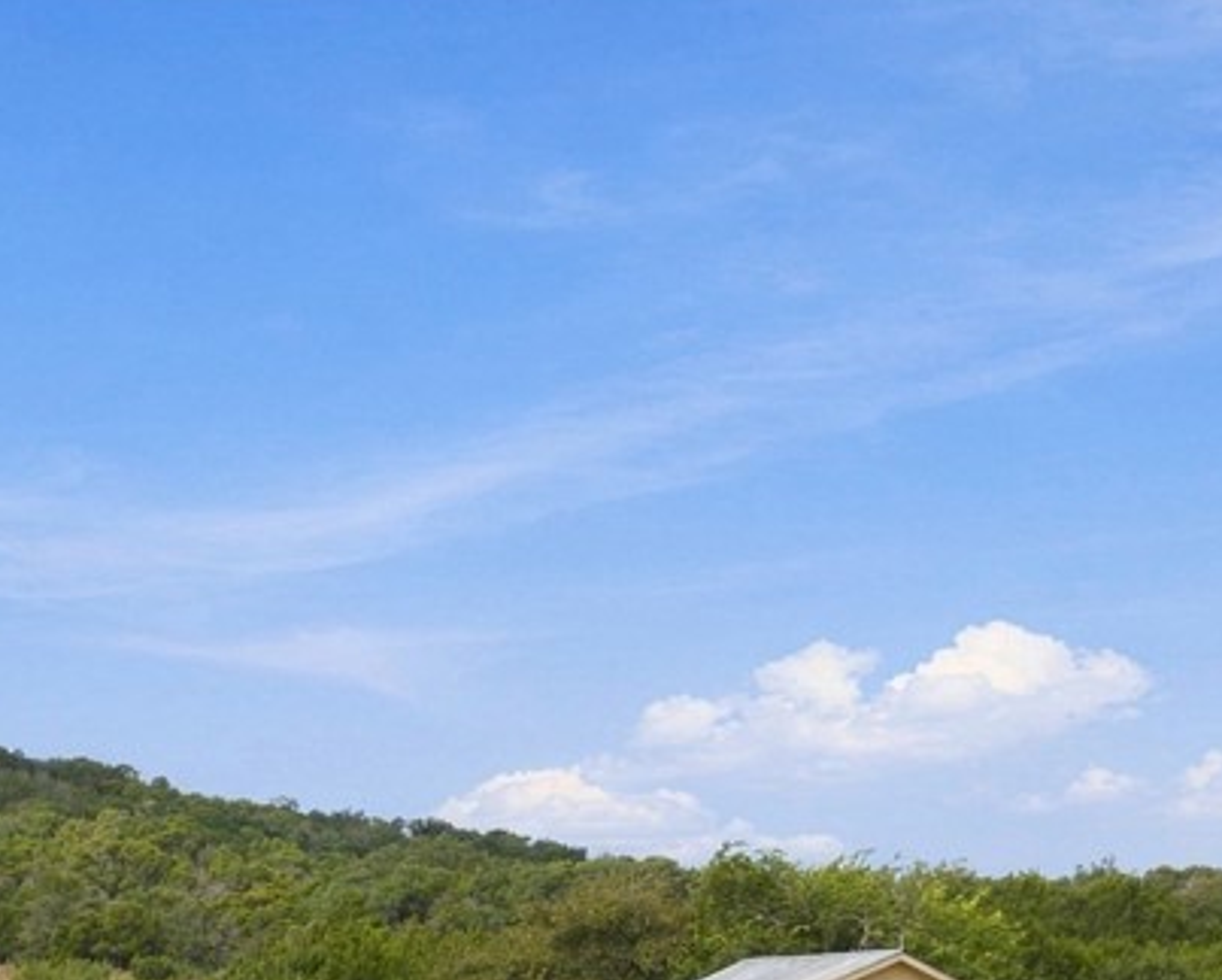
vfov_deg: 10.6
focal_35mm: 144
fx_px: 5212
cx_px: 114
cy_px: 1065
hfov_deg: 13.3
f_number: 4.5
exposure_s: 1/8000
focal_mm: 57
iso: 1000
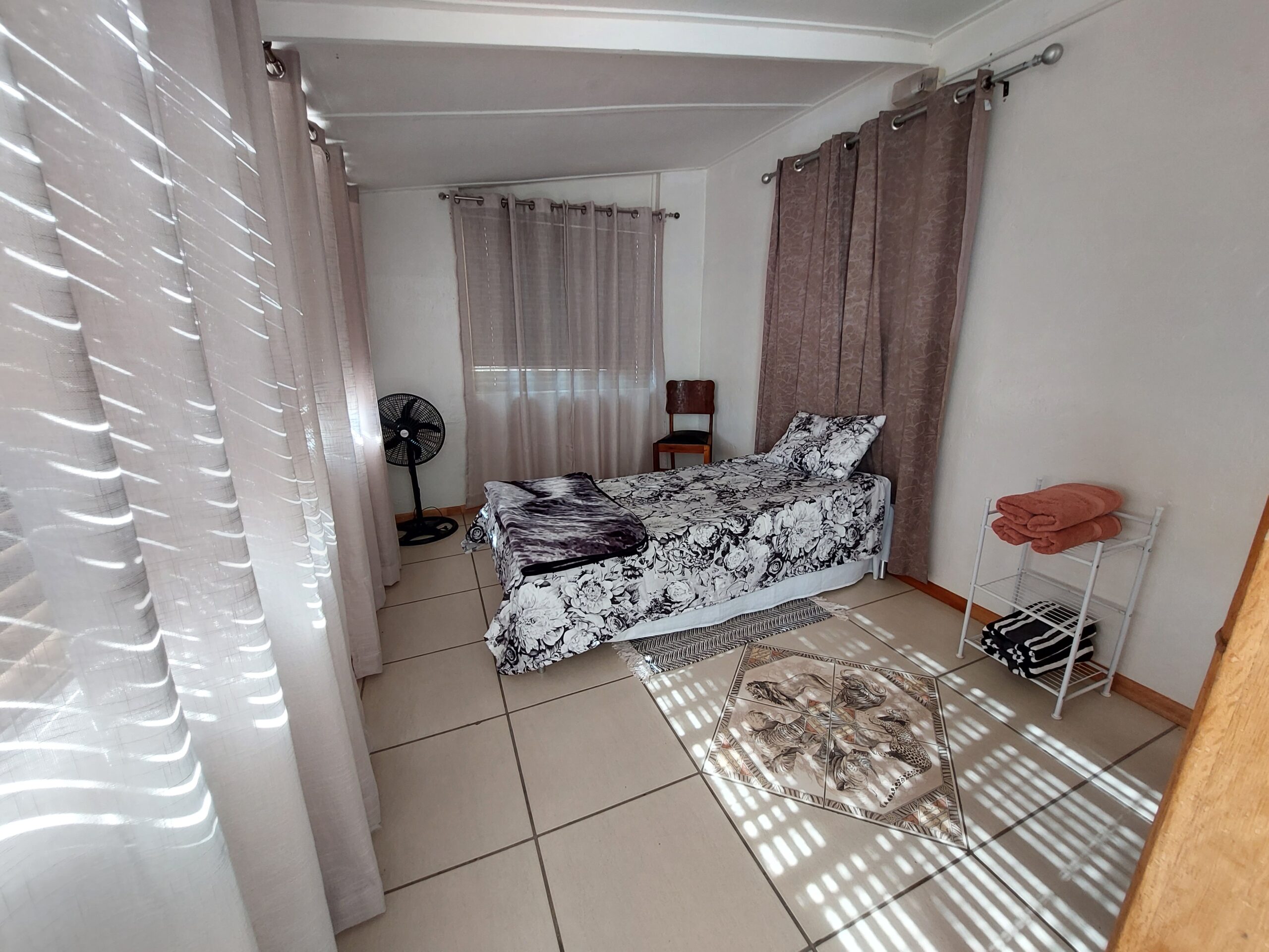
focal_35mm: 13
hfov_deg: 106.2
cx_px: 634
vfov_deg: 89.9
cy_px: 476
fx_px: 477
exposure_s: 1/50
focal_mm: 1.74
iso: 80
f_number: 2.2
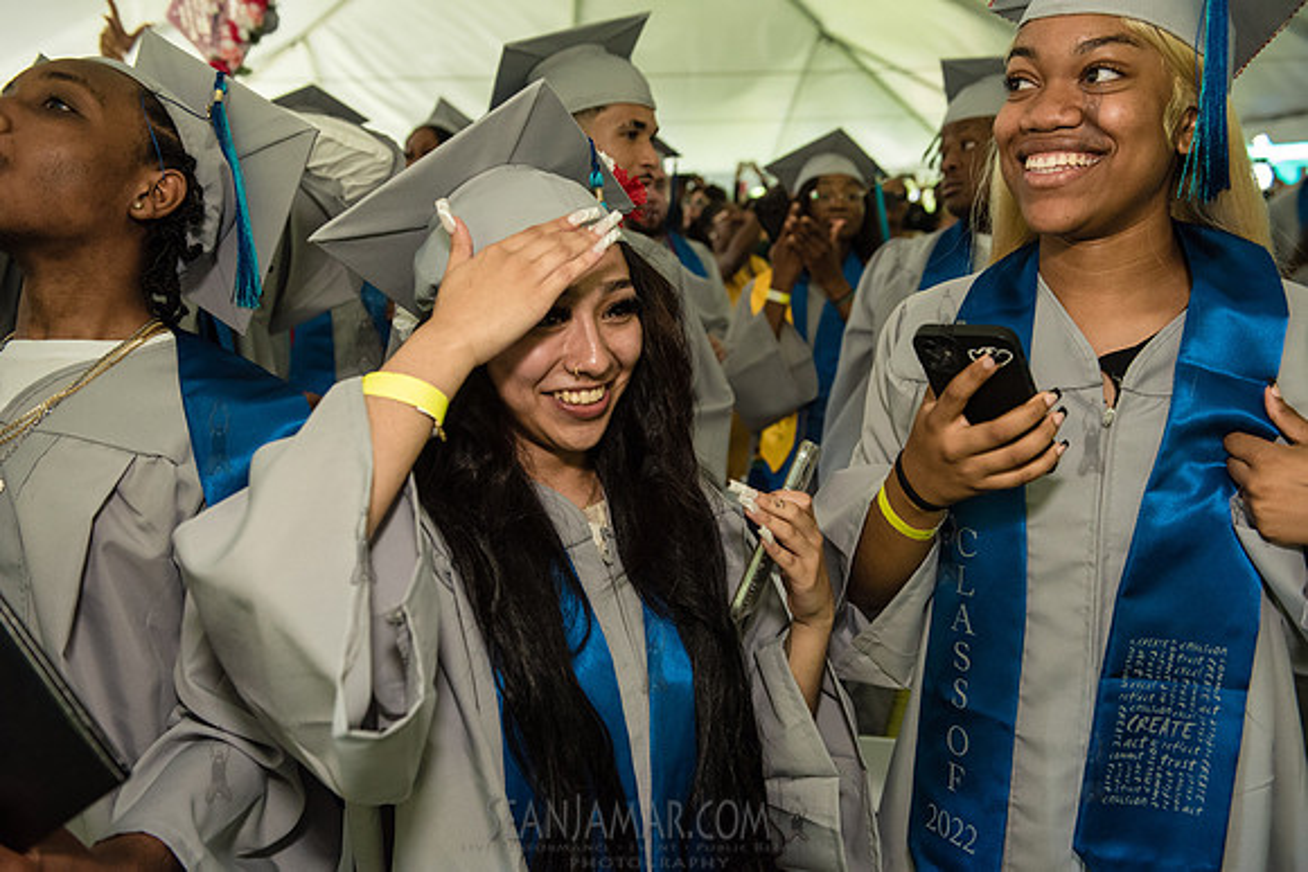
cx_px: 654
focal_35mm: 34
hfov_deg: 55.8
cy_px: 436
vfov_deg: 38.9
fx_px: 1236
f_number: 4
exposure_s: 1/800
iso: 2500
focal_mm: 34
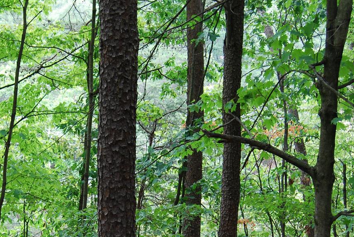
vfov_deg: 20.4
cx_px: 106
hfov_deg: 30.6
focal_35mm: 65
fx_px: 640
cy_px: 231
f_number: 4
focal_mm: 18
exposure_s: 1/60
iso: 200
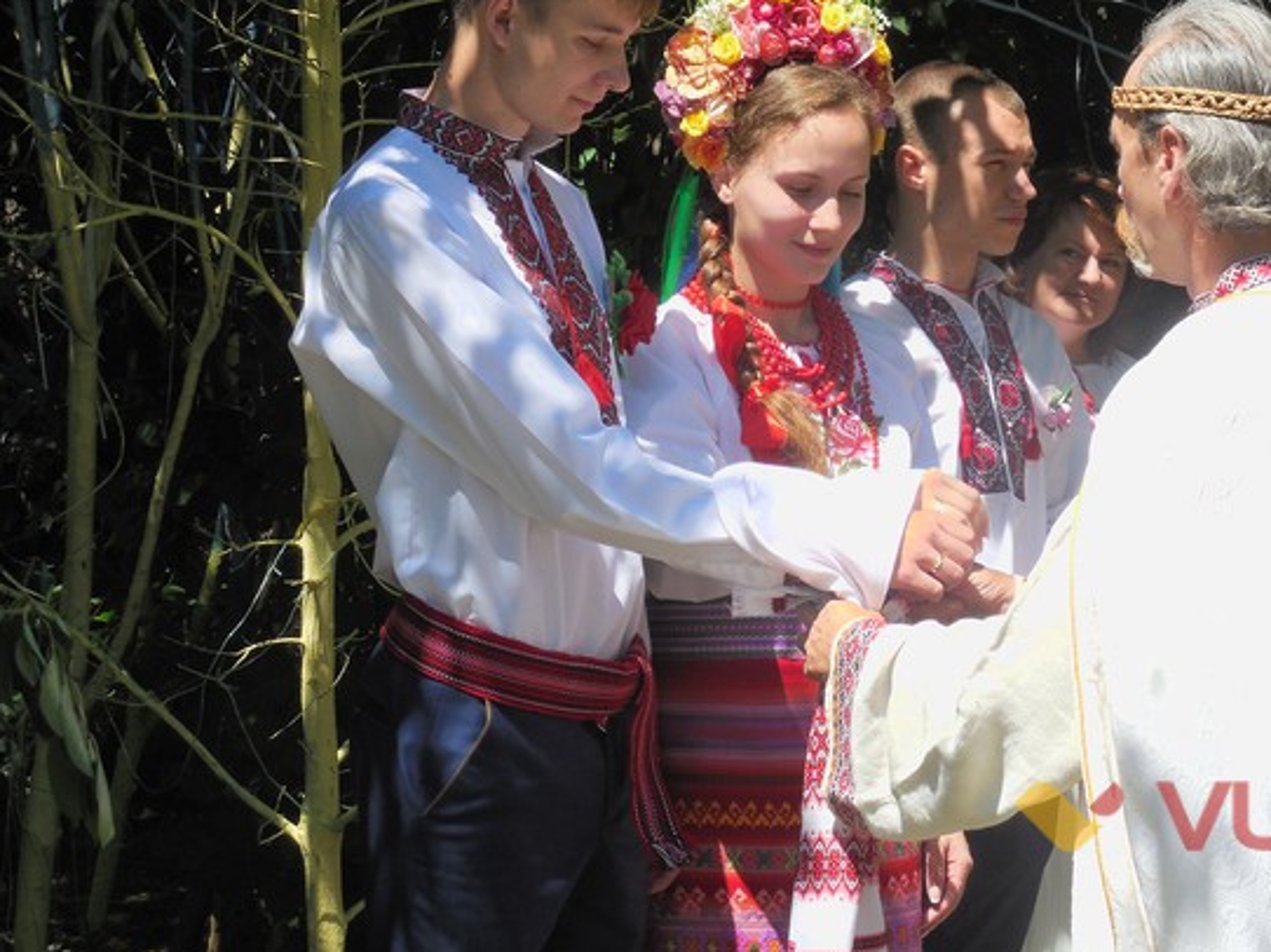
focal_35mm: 137
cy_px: 341
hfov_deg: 14.4
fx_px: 5028
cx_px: 797
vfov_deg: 10.8
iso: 125
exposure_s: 1/400
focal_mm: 19.1
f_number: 4.7
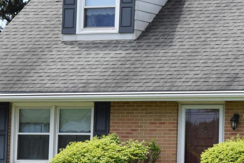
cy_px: 40
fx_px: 1745
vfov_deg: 5.3
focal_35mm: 258
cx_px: 289
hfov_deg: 7.9
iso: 400
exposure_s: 1/400
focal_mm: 55
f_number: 11
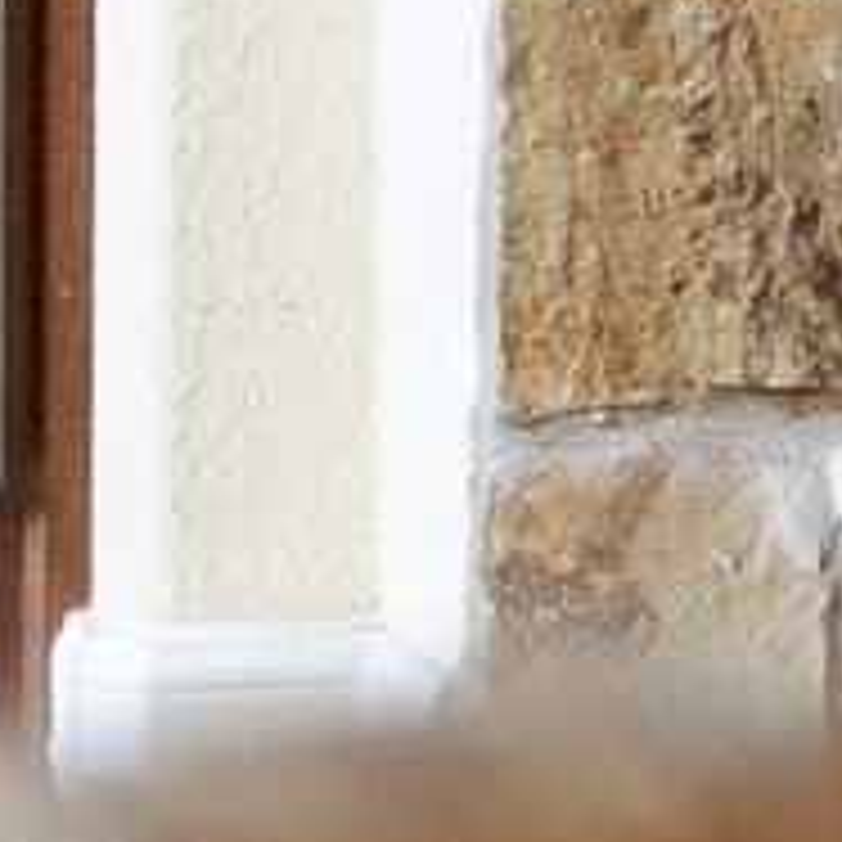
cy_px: -1126
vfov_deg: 3.5
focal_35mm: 493
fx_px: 13567
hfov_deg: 3.4
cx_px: 3728
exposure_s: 1/200
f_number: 2
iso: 2500
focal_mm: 50
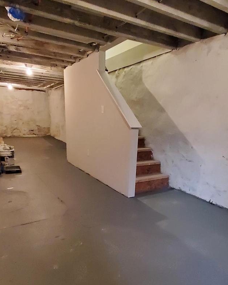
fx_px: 211
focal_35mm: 25
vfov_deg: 67.3
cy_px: 175
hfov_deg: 56.6
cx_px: 128
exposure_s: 1/29
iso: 1000
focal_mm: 1.8
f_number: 2.2
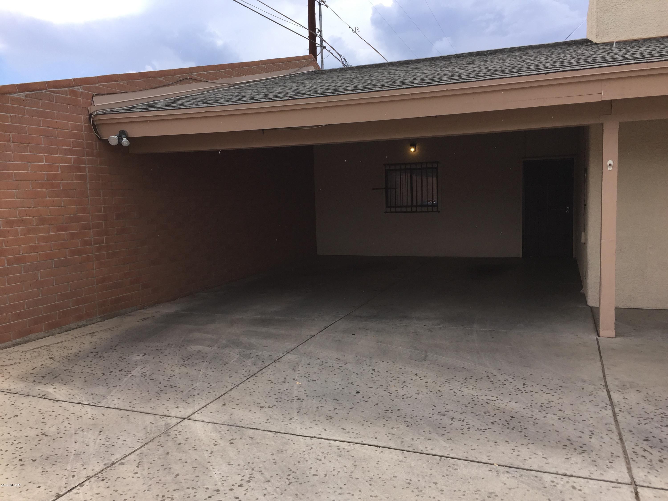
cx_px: 334
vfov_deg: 48.2
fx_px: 560
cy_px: 250
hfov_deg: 61.7
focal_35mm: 29
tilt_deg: -5.6
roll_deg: +0.3
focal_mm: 4.15
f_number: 2.2
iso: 32
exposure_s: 1/920
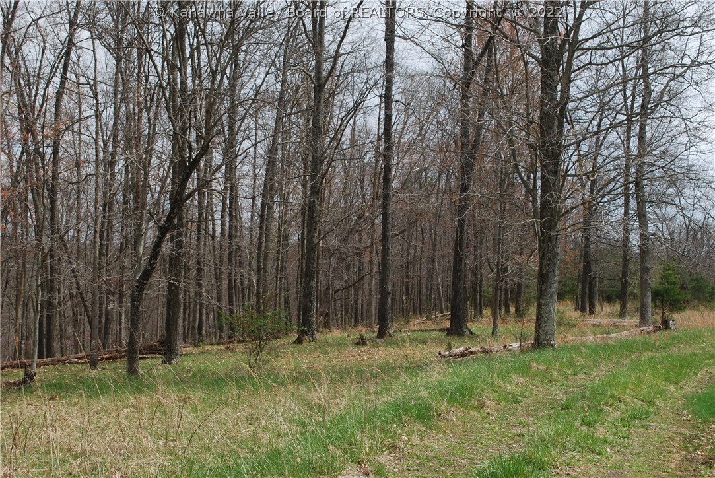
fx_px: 954
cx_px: 358
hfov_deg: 41.1
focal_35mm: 48
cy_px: 239
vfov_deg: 28.1
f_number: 7.1
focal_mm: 32
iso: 100
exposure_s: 1/200
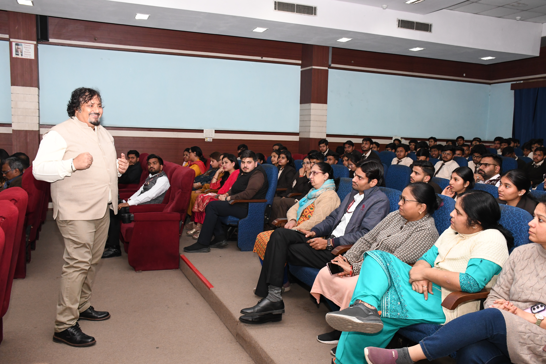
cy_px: 182
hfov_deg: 57.2
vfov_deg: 40.0
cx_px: 273
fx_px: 500
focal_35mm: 33
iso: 2000
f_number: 5.6
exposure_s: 1/125
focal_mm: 22
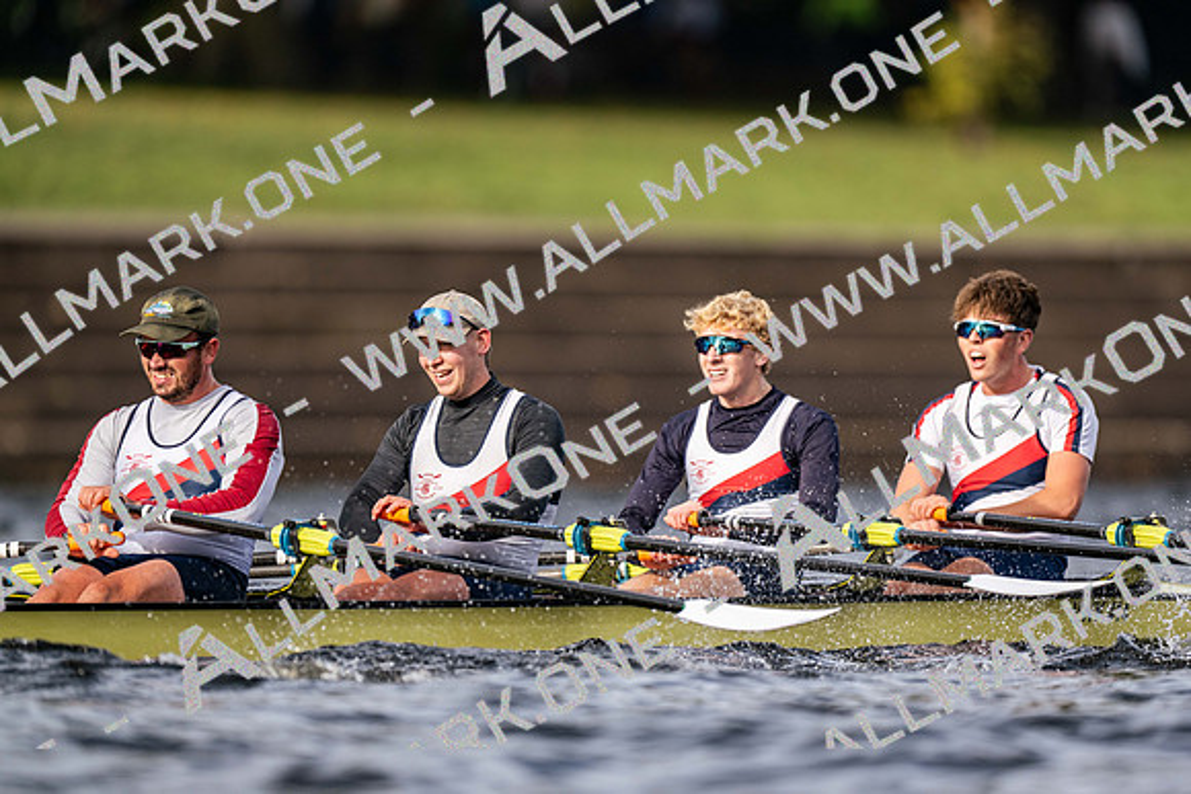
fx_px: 19864
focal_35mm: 600
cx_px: 596
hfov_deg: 3.4
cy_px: 397
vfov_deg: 2.3
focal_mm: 600
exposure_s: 1/2500
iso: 360
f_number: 4
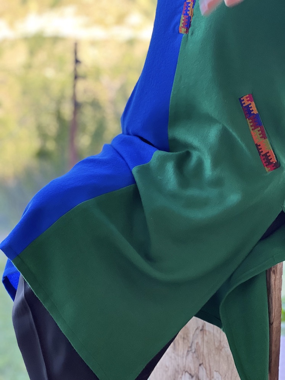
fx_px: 845
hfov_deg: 19.1
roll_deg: +0.2
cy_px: 190
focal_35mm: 77
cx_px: 142
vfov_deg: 25.3
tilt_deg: -18.0
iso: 160
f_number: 2.8
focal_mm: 9
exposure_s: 1/121
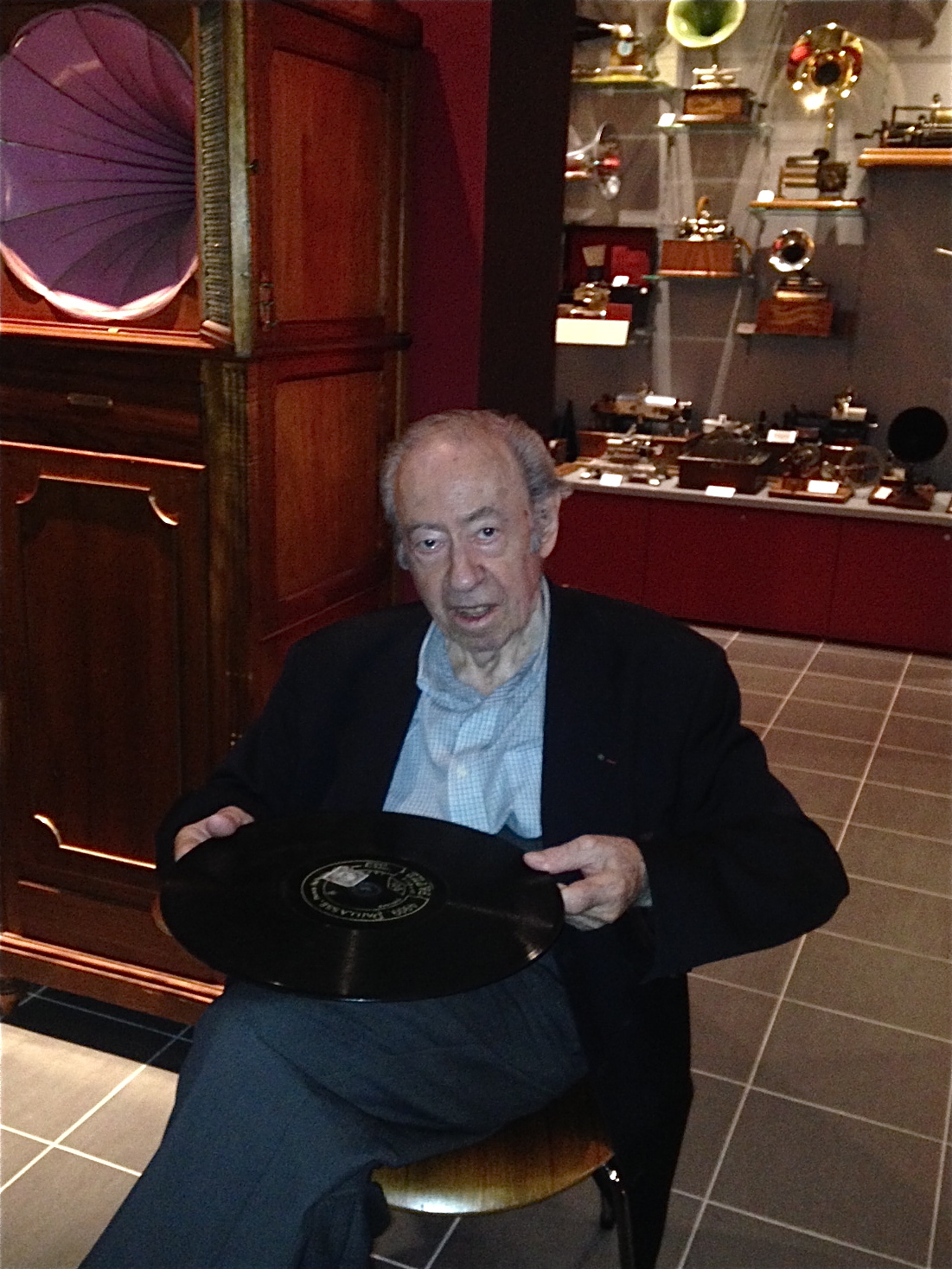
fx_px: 1210
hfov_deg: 42.9
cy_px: 634
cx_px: 476
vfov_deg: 55.4
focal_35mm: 33
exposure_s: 1/16
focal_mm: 4.12
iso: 320
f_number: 2.4
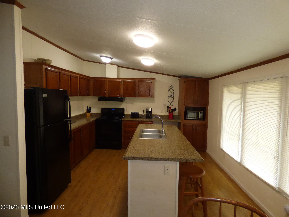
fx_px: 167
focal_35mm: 20
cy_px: 108
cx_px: 144
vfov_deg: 66.0
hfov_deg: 81.7
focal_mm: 3.58
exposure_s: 1/125
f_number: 2.8
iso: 500
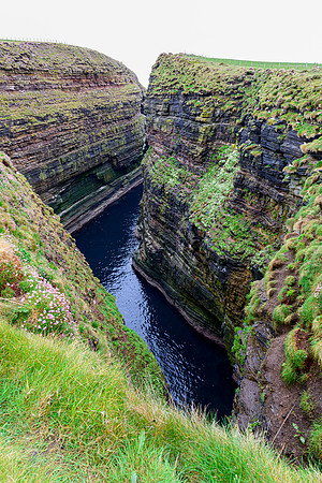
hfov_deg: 53.1
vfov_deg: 73.7
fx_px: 322
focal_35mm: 24
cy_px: 242
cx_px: 161
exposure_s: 1/25
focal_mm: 24
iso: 250
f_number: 8
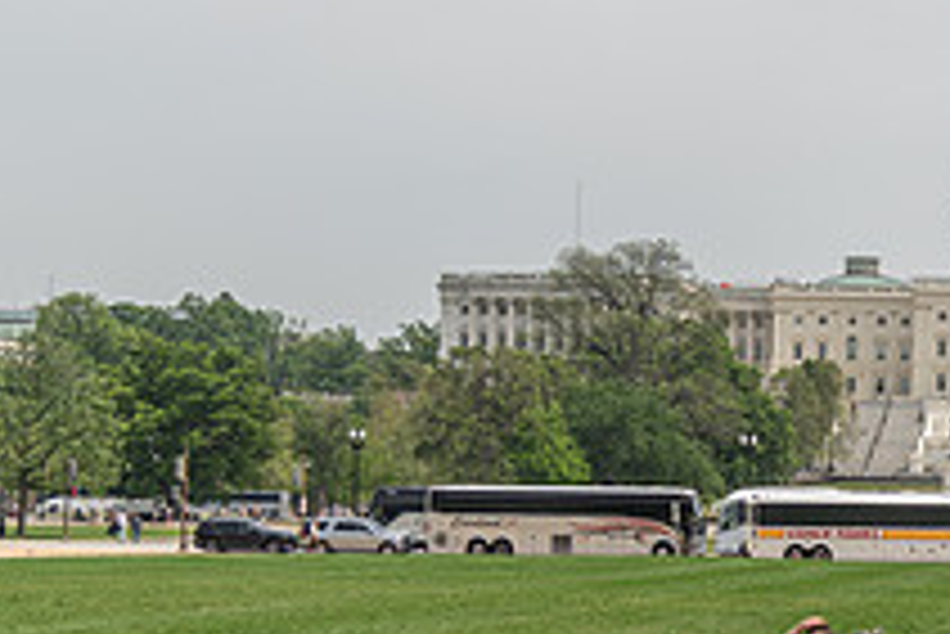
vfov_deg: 9.6
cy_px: 308
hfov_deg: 14.1
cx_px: 1018
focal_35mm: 143
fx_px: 3776
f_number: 4
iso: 100
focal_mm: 52
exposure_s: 1/125
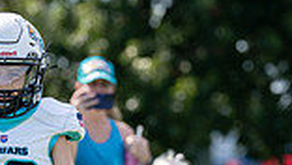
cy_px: 190
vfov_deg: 2.1
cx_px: 6
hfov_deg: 3.7
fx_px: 4478
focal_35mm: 578
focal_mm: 129
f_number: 2.8
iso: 200
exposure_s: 1/2500
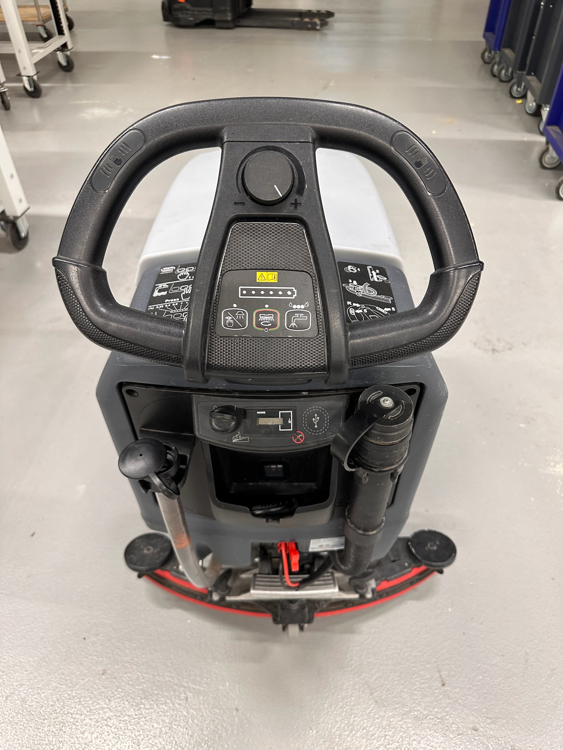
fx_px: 520
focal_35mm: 24
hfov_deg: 56.8
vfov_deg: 71.6
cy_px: 375
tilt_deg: -42.9
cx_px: 282
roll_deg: +0.1
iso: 200
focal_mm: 6.86
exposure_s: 1/50
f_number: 1.78
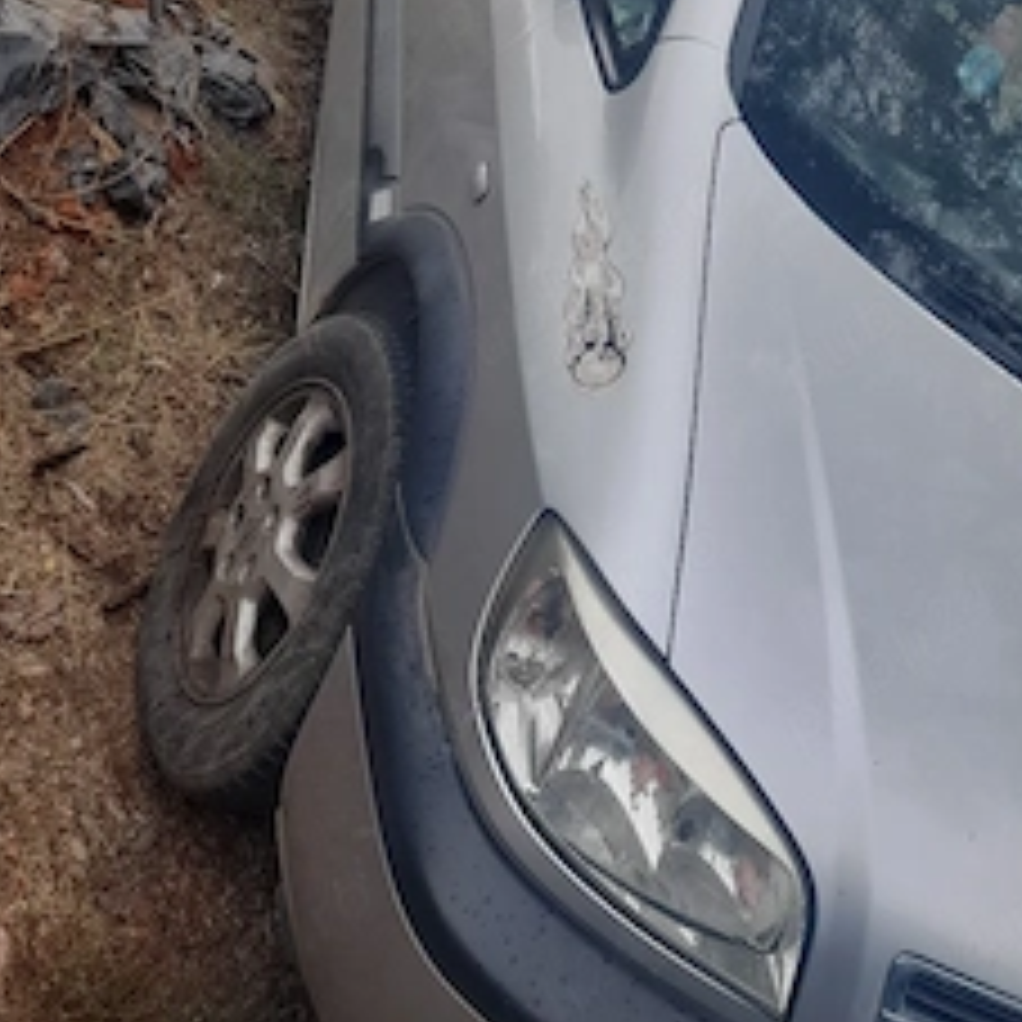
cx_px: 666
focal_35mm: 39
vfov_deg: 42.2
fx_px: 1303
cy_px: 338
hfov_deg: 42.4
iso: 20
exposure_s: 1/303
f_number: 2
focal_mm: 4.6
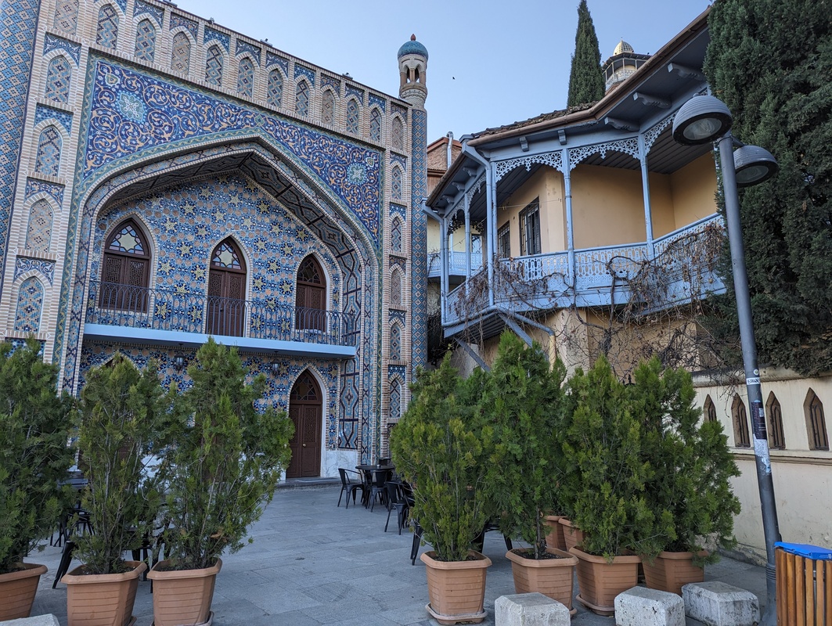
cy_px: 313
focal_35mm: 24
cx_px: 416
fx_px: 578
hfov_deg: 71.5
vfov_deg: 56.9
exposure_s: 1/388
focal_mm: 6.81
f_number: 1.85
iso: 47
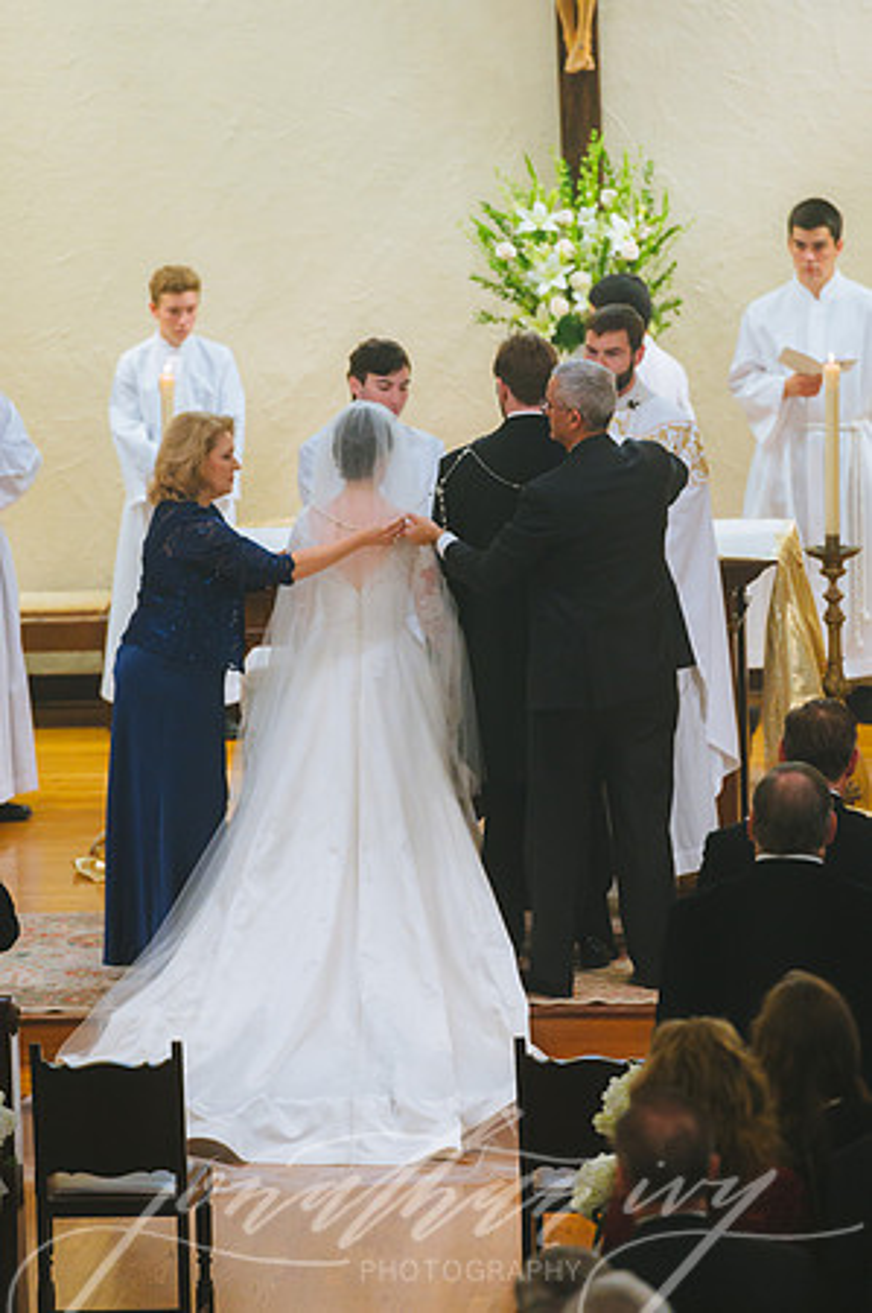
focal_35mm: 200
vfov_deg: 10.3
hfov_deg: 6.9
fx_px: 7283
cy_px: 656
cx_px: 436
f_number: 2.8
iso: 3200
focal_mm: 200
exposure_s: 1/200
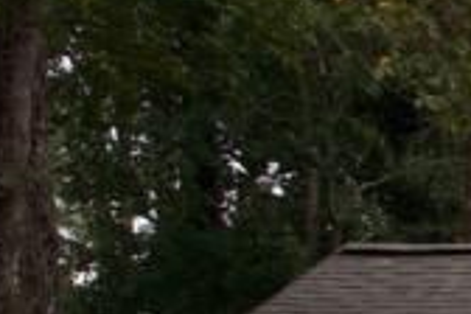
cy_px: 678
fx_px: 2891
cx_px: 1371
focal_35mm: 221
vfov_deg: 6.0
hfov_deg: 8.1
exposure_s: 1/160
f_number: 4
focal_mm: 21
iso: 200
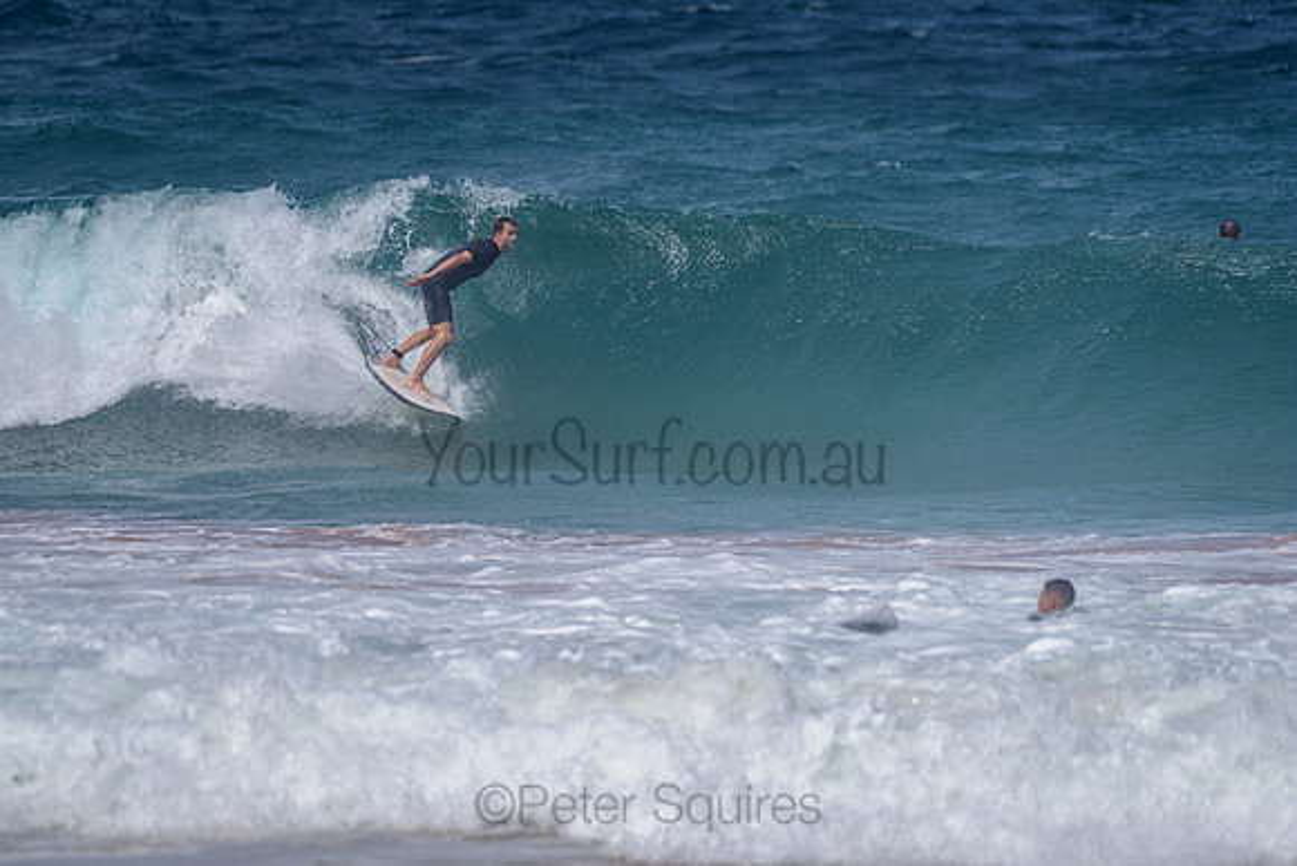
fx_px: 22102
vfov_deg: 2.2
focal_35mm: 613
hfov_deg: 3.4
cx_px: 531
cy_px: 371
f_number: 5.6
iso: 80
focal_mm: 500
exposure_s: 1/2000
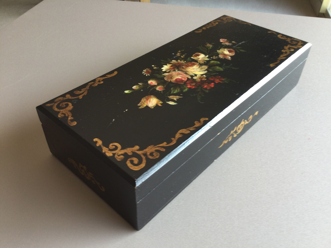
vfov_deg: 45.4
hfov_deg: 58.4
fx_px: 296
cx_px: 166
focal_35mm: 31
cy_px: 124
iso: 25
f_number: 2.4
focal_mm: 3.3
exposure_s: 1/50
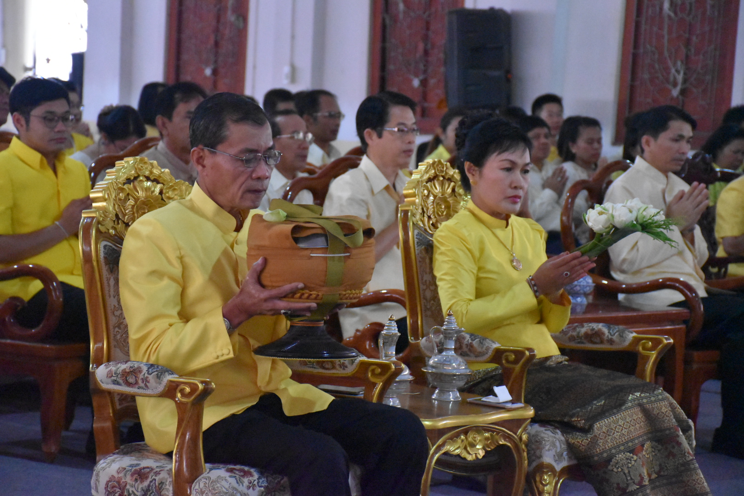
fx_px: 2480
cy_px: 248
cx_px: 372
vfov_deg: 11.4
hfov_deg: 17.1
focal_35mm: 120
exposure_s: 1/125
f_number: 5.3
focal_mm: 80
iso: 11400
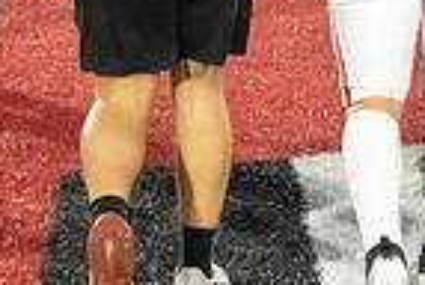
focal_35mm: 211
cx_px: 273
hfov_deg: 9.7
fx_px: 2496
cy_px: -183
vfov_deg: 6.4
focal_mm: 48
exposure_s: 1/250
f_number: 7.1
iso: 10000
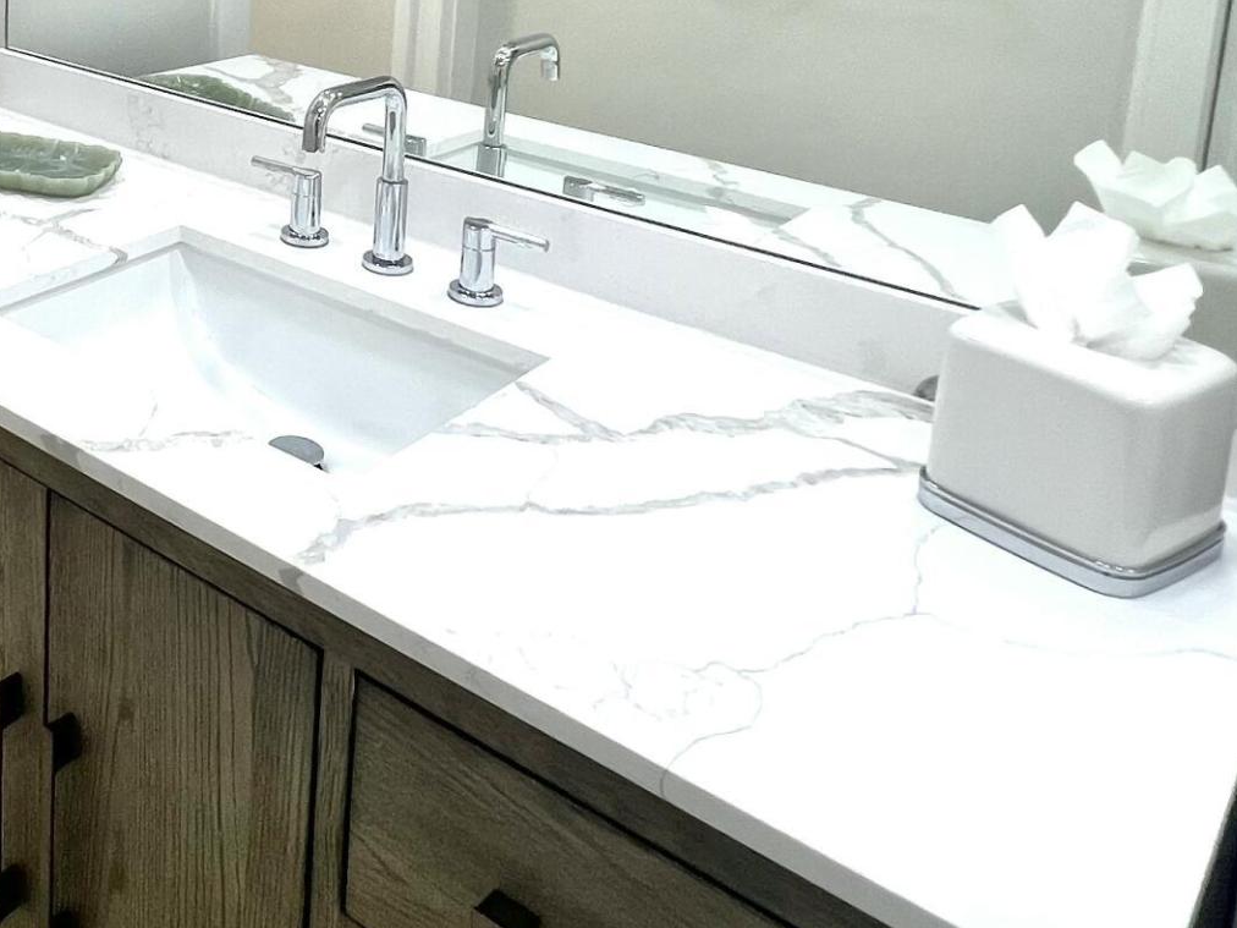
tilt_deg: -10.1
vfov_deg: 34.6
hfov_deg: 43.7
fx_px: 1322
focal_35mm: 37
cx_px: 31
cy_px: -31
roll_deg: -1.1
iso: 50
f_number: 1.8
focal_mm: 1.57
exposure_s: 1/120
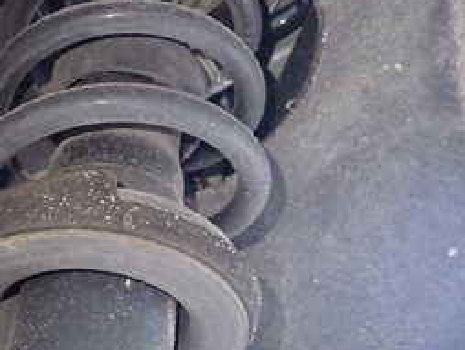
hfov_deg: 32.5
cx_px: 168
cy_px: 137
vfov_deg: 24.8
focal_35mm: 59
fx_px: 793
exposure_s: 1/30
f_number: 2
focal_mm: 4.5
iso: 500
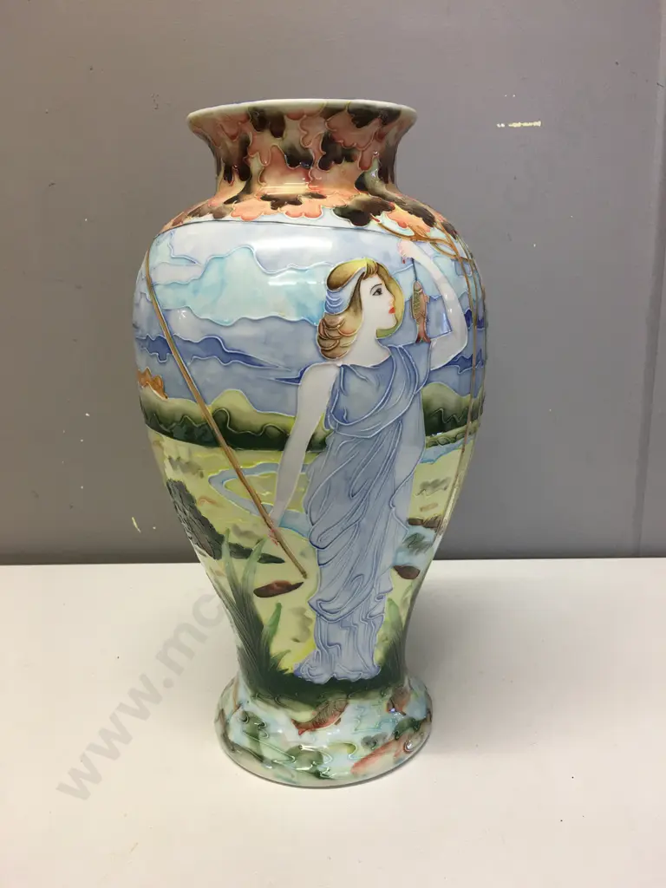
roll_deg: +0.8
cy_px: 444
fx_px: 744
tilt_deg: -12.7
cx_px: 333
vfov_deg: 61.7
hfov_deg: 48.2
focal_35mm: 29
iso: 32
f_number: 2.2
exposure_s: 1/33
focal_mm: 4.15
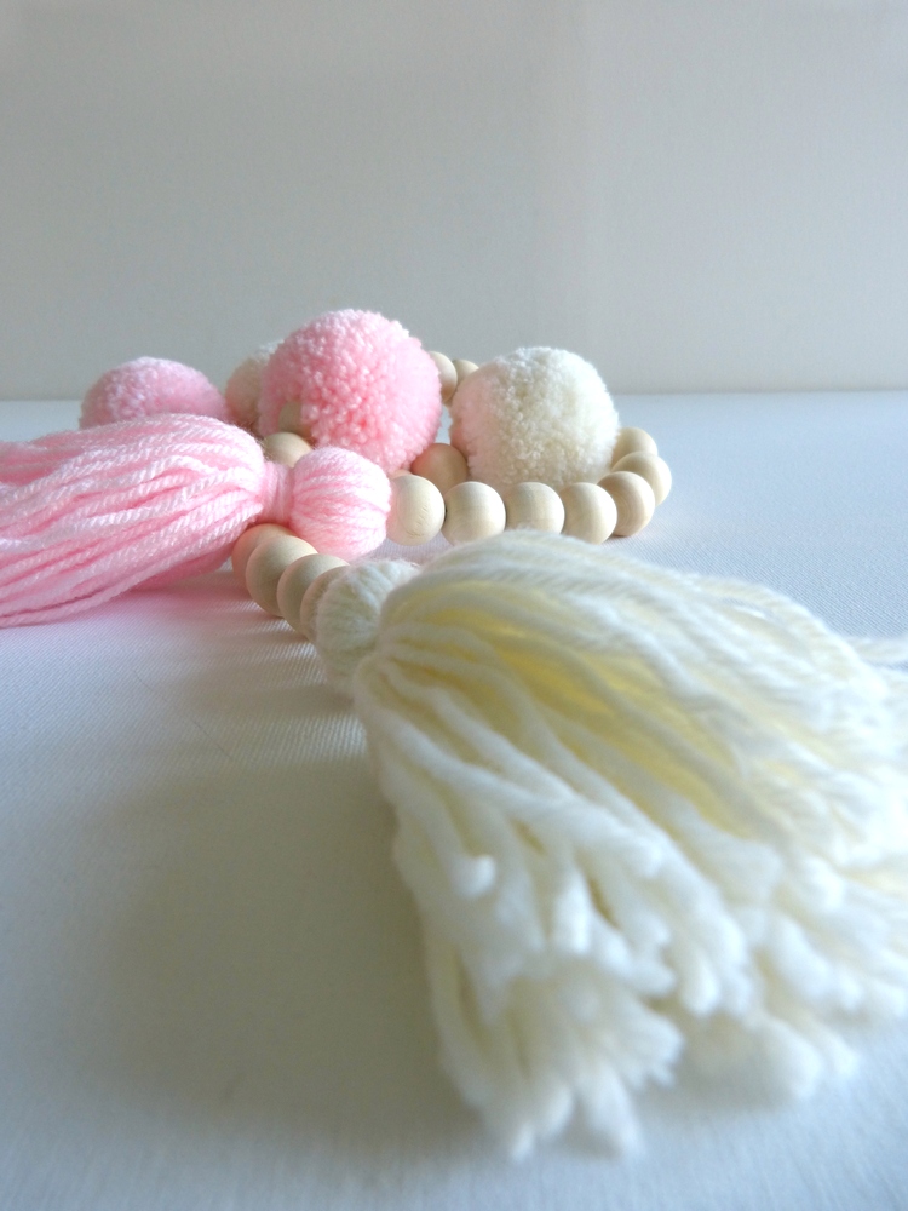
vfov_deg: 69.4
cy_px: 606
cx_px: 454
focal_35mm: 25
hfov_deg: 54.9
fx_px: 874
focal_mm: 4.5
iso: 160
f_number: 2.8
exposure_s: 1/60
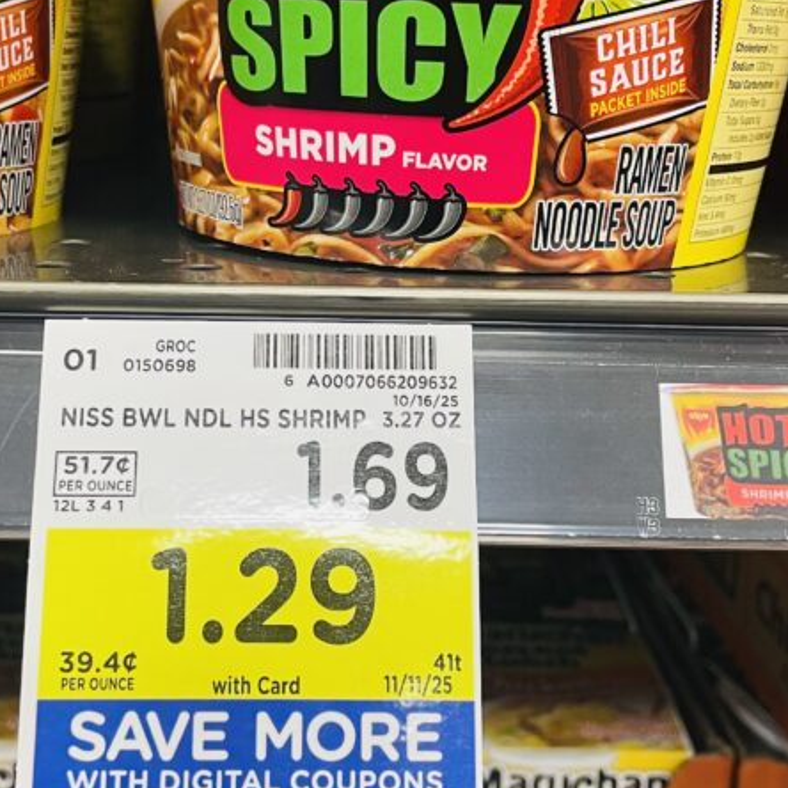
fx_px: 1365
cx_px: 307
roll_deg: +0.1
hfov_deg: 32.1
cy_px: 351
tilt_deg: -15.7
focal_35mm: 53
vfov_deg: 32.2
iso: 100
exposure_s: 1/60
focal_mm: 4.2
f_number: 1.6
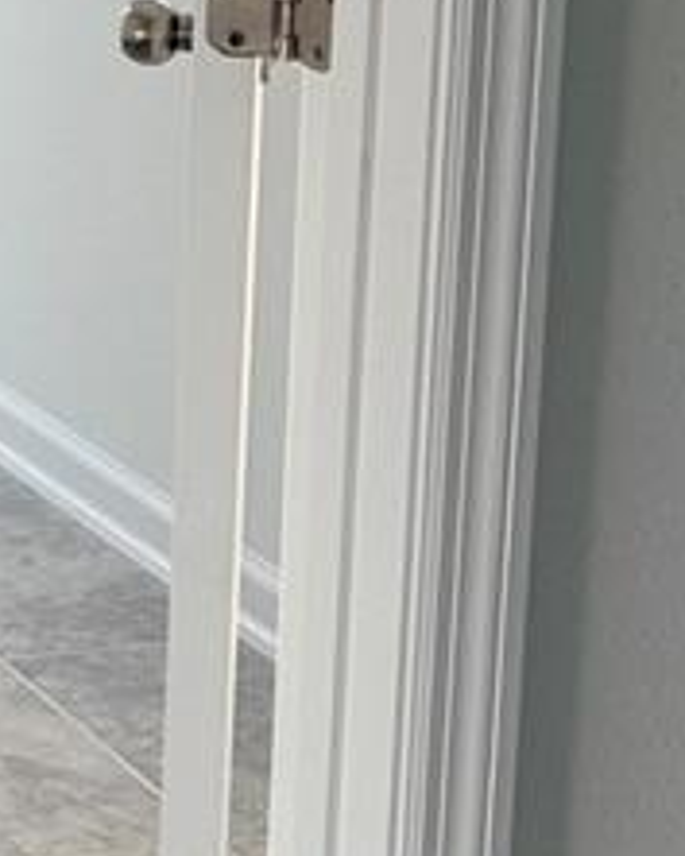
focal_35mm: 127
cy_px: -120
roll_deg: +2.4
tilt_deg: -10.3
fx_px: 3216
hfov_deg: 10.7
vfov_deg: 14.7
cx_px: -844
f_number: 1.78
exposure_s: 1/190
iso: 80
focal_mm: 6.76
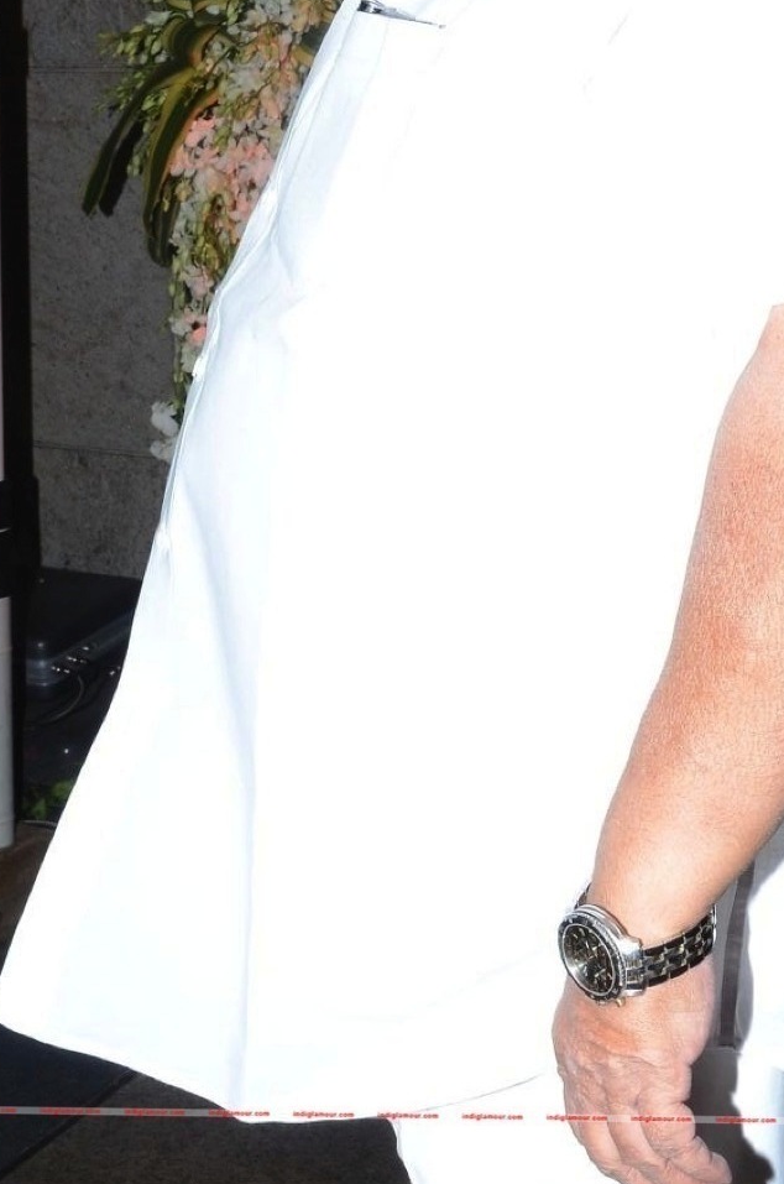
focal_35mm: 71
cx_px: 407
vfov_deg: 28.1
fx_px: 2328
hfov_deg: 19.1
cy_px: 283
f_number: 10
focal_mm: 25
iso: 500
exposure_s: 1/125
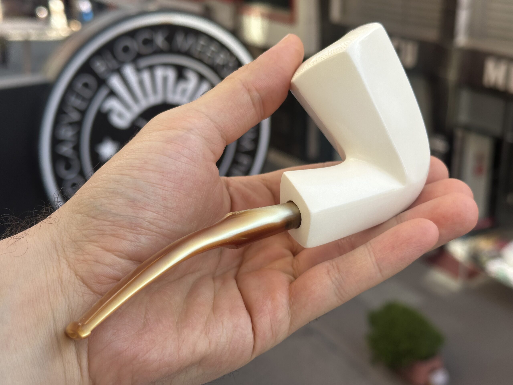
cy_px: 192
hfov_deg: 39.7
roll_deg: +0.9
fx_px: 711
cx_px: 256
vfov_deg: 30.3
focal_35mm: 48
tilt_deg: -20.7
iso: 64
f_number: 1.78
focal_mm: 6.86
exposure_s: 1/903
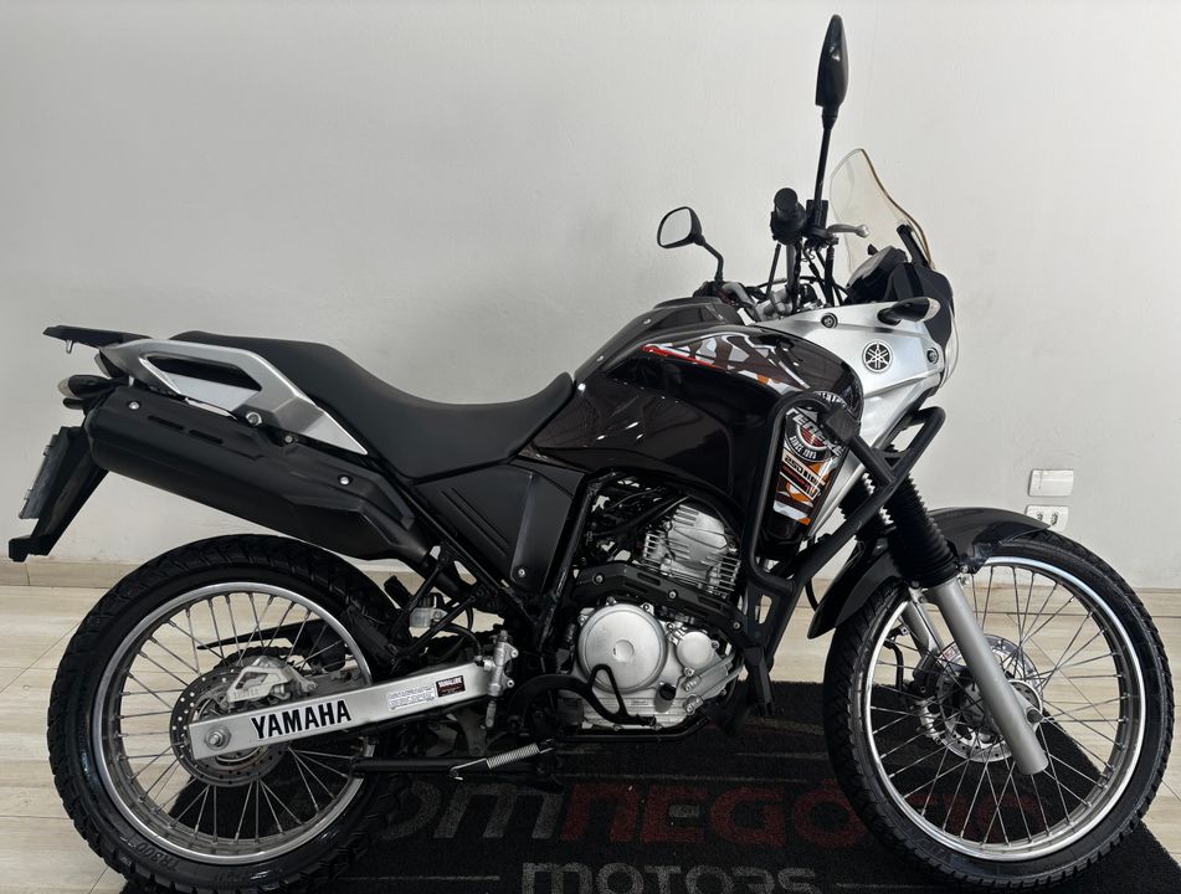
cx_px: 590
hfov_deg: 67.1
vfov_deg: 53.3
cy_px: 447
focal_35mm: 26
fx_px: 890
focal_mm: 5.96
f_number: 1.6
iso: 40
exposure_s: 1/120
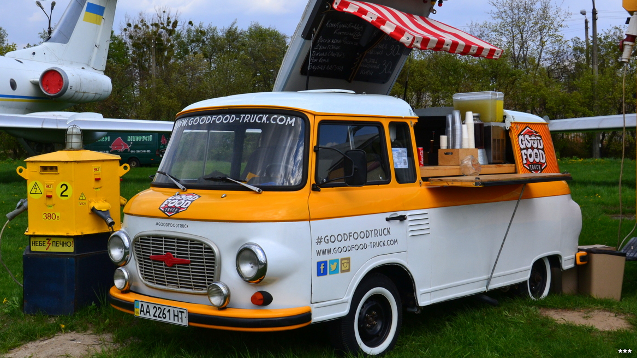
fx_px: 709
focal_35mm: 42
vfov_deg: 28.3
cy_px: 156
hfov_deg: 48.4
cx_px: 320
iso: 400
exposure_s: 1/500
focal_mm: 26
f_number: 11
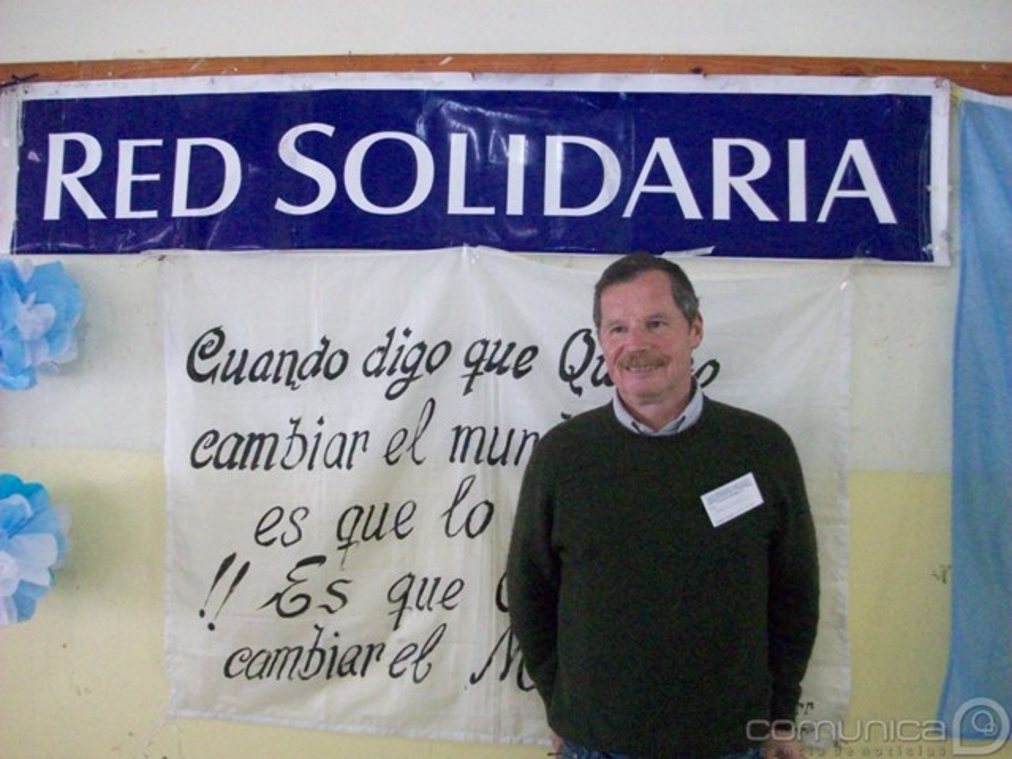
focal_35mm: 34
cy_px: 380
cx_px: 506
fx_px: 994
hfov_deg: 54.0
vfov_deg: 41.8
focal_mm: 5.7
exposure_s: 1/75.7
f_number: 2.8
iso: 800
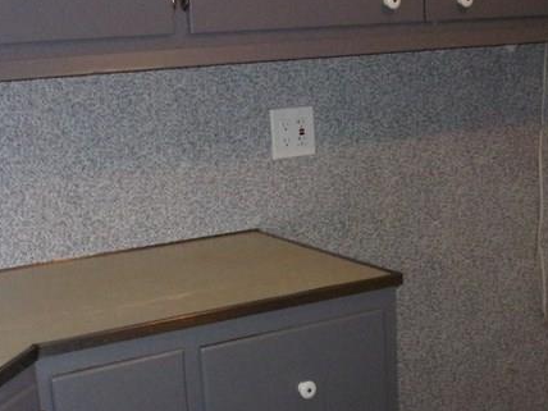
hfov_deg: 28.8
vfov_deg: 21.6
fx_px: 1061
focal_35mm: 67
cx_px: 360
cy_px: 341
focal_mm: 5.1
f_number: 3.9
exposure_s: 1/34
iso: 400
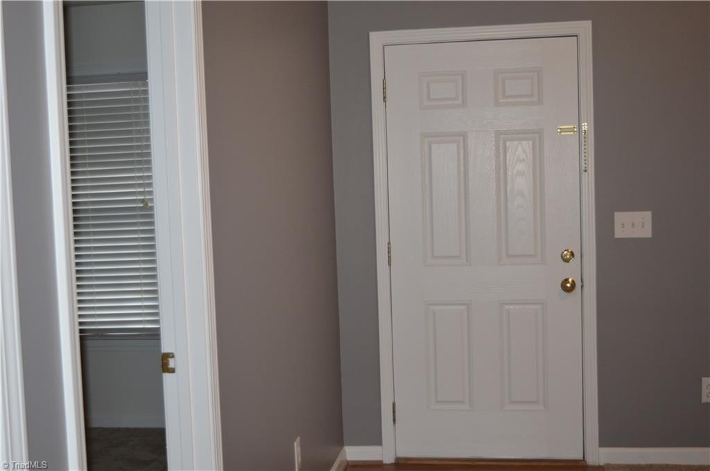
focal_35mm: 46
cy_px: 236
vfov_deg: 28.9
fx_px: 916
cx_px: 355
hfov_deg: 42.4
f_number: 4.2
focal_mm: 31
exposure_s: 1/60
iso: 560
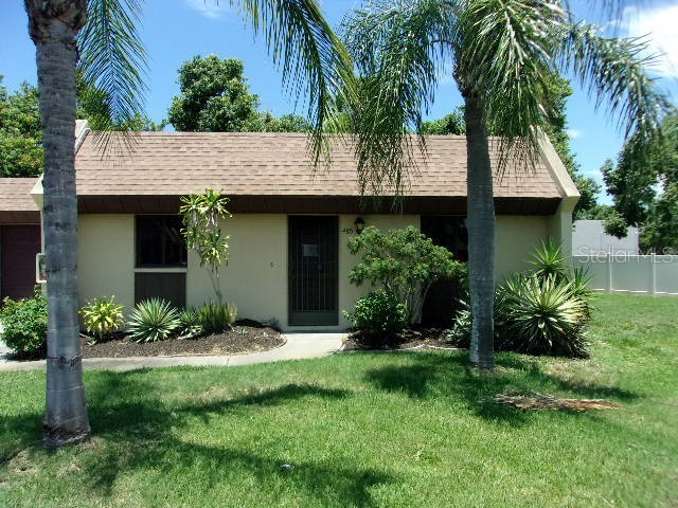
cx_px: 339
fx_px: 529
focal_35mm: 27
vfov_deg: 51.4
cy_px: 254
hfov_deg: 65.3
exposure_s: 1/170
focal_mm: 4.9
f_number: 10.4
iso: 200
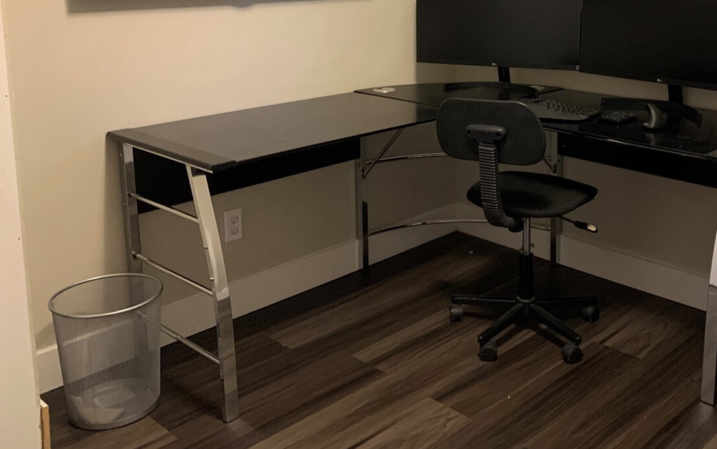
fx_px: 782
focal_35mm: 40
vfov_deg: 31.1
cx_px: 488
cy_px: 83
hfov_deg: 48.3
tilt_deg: -8.8
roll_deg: -0.6
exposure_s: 1/40
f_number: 1.8
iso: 400
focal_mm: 4.25
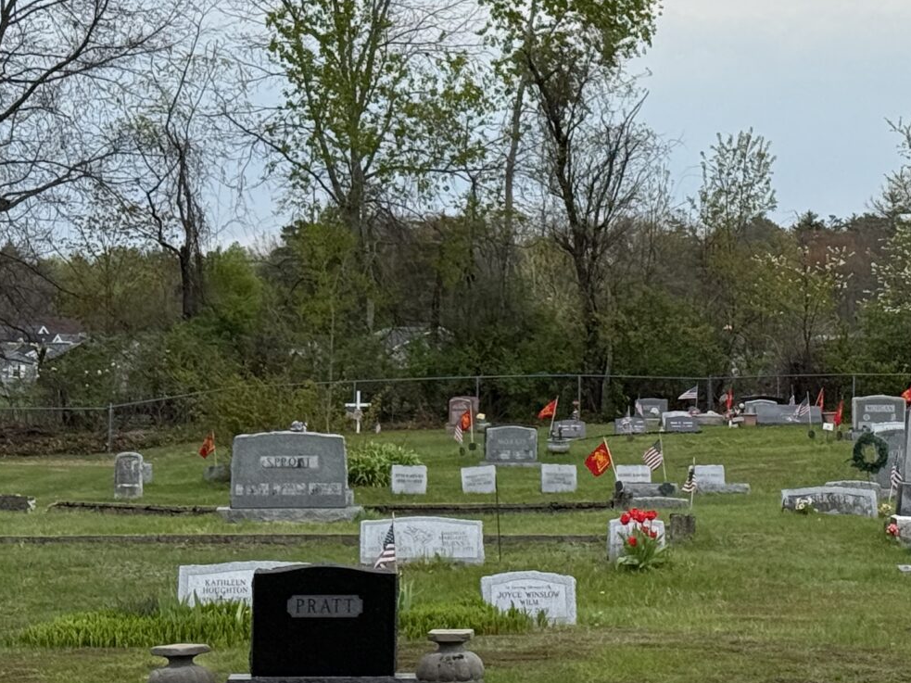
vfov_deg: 11.9
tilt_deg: +0.9
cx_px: 811
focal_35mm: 125
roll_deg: +0.0
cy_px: 281
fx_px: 3289
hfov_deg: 15.6
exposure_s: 1/4587
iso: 80
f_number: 1.78
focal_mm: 6.76
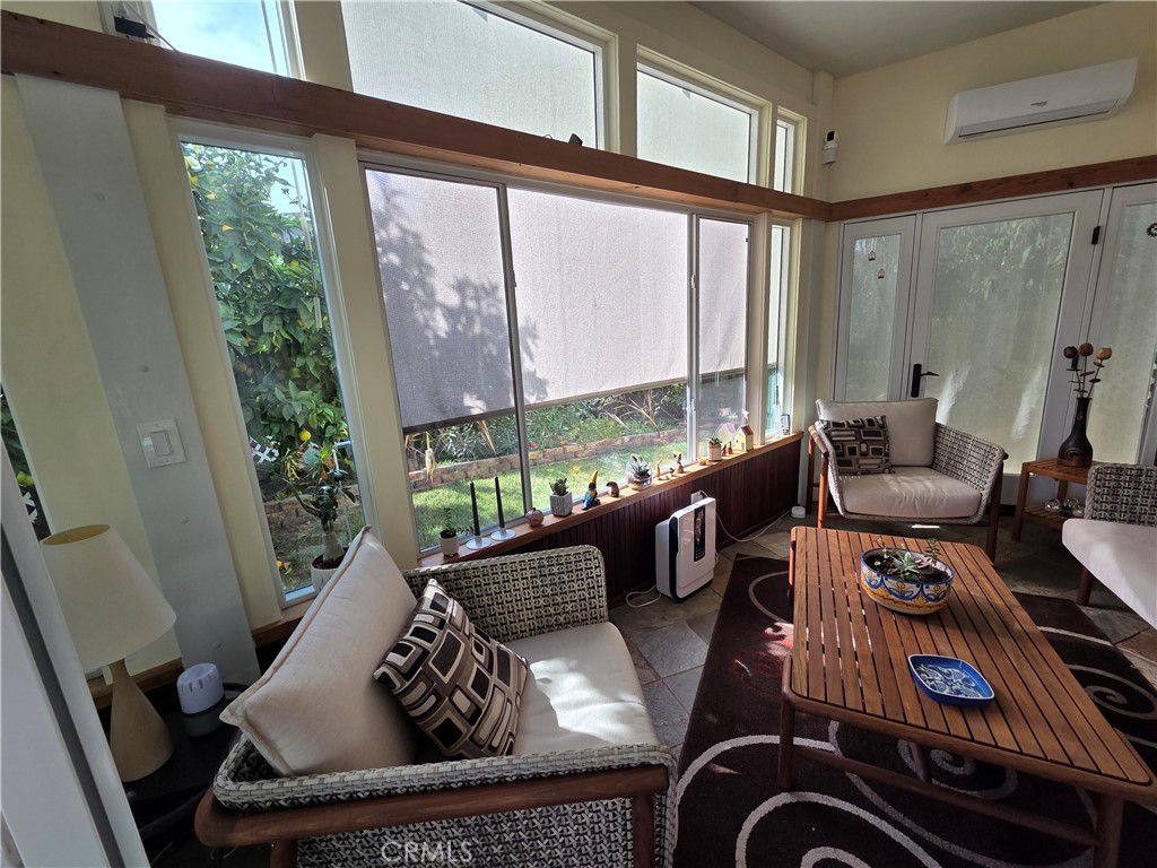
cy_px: 434
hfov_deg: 106.2
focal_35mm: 13
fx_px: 435
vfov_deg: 89.9
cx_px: 578
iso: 50
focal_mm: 2.2
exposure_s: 1/279
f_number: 2.2
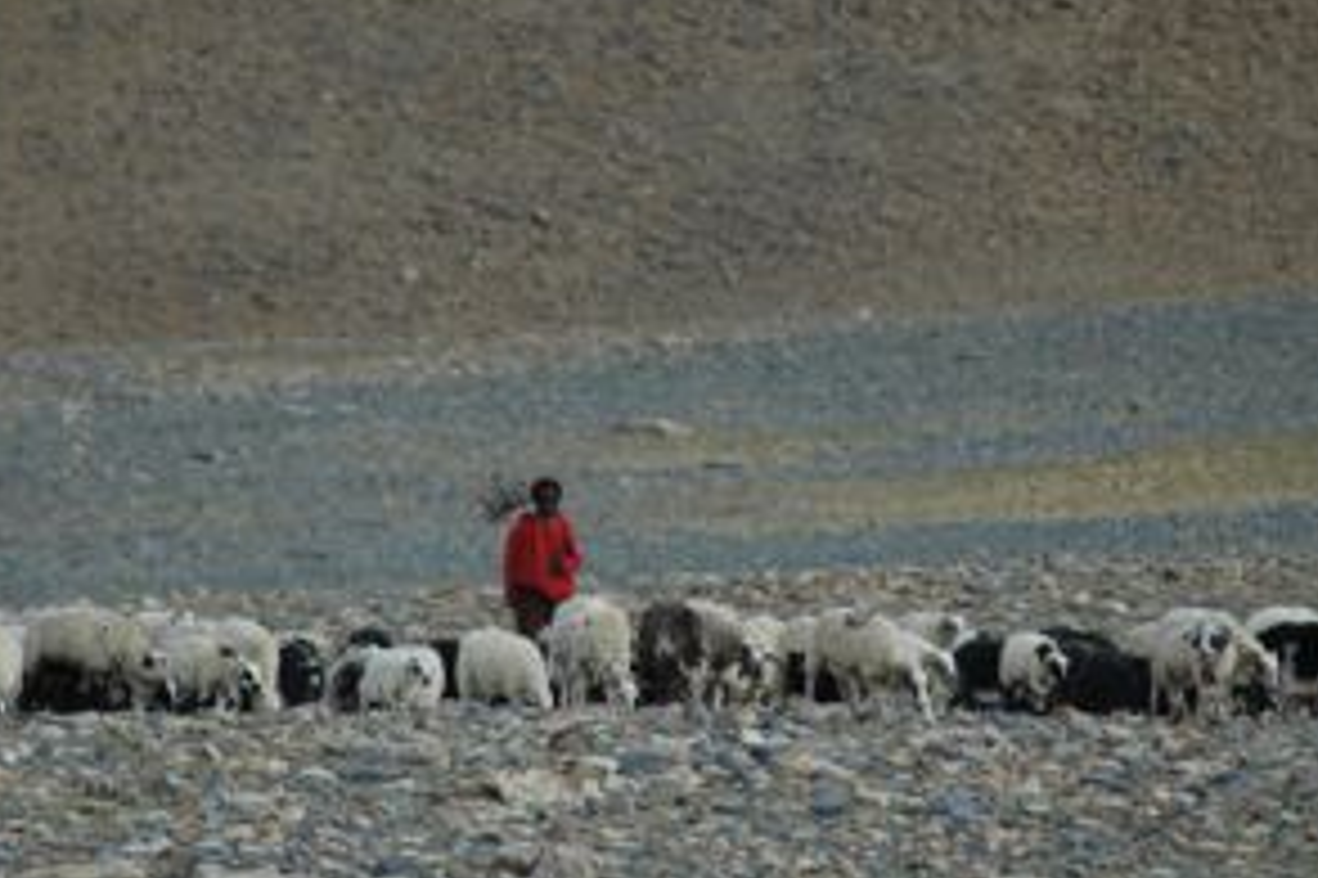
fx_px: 25320
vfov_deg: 2.0
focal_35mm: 692
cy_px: 509
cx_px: 531
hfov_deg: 3.0
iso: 400
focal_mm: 300
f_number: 5.6
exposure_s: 1/640
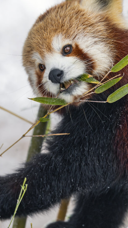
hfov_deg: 4.1
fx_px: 1767
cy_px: 103
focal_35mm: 293
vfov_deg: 7.4
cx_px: 56
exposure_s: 1/500
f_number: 5.6
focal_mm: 250
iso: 2500
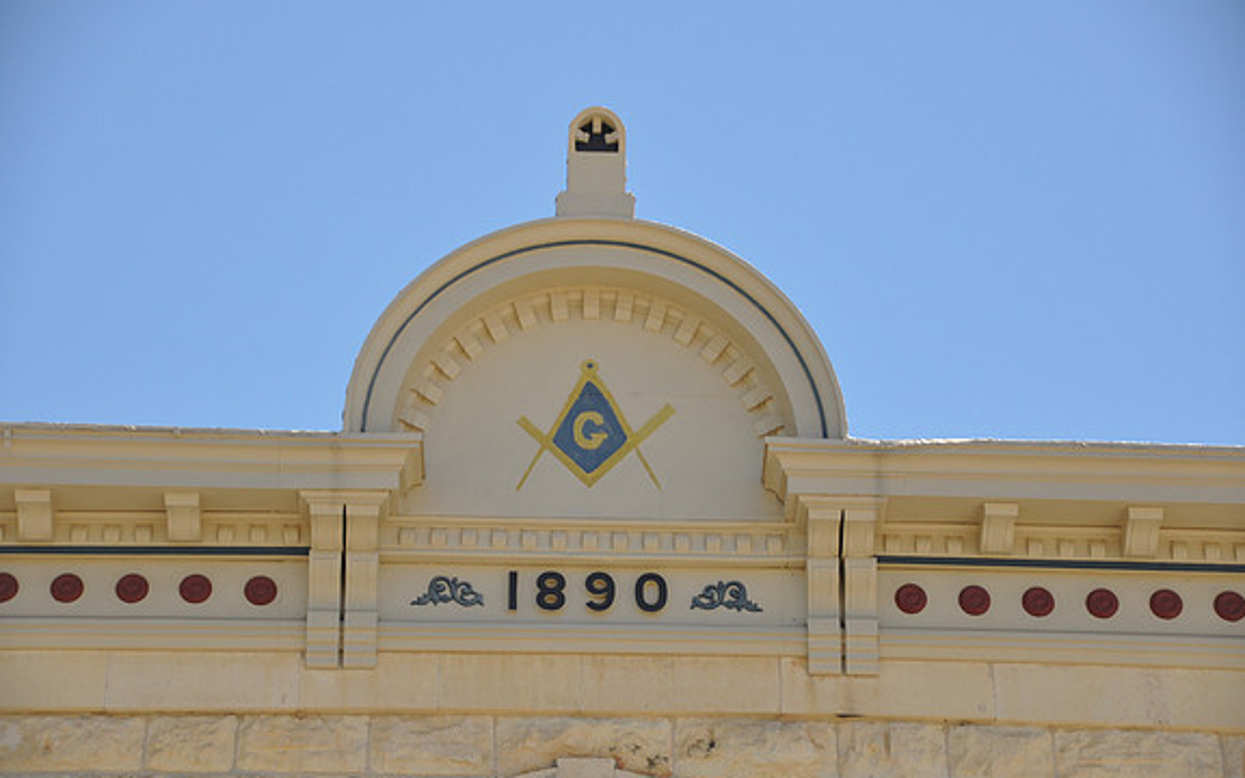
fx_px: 4275
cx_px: 625
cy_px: 373
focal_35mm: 126
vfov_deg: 10.4
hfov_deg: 16.6
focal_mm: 82
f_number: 5.6
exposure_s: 1/500
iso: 280
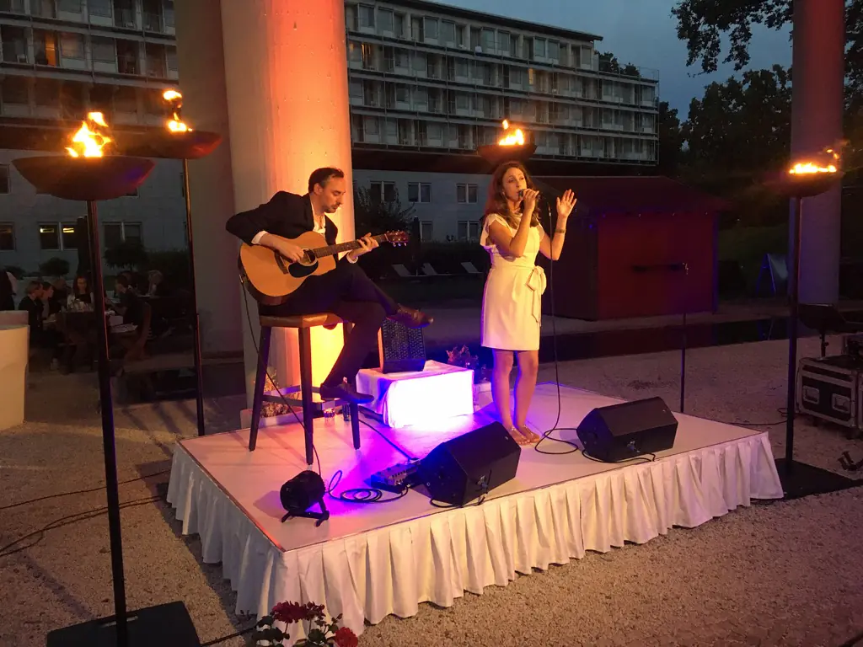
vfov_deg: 48.2
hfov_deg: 61.7
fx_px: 723
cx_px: 432
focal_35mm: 29
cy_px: 324
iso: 200
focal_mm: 4.15
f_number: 2.2
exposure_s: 1/25
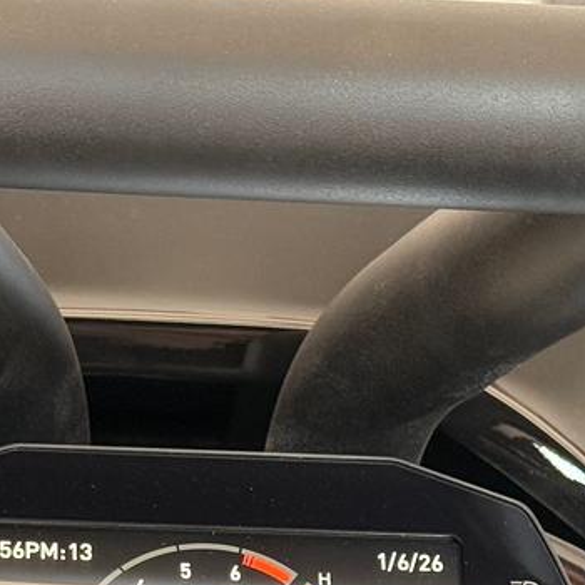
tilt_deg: -3.7
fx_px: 2964
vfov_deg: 11.0
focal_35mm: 155
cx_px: 239
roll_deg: -1.8
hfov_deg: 11.3
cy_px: 735
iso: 200
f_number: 1.78
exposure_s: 1/60
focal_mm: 6.76
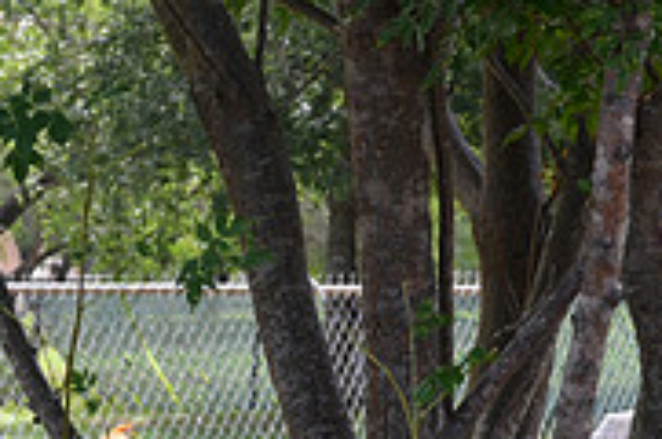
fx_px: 3359
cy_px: 465
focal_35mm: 183
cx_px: -7
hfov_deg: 11.1
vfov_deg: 7.4
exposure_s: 1/200
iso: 200
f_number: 6.3
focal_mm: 38
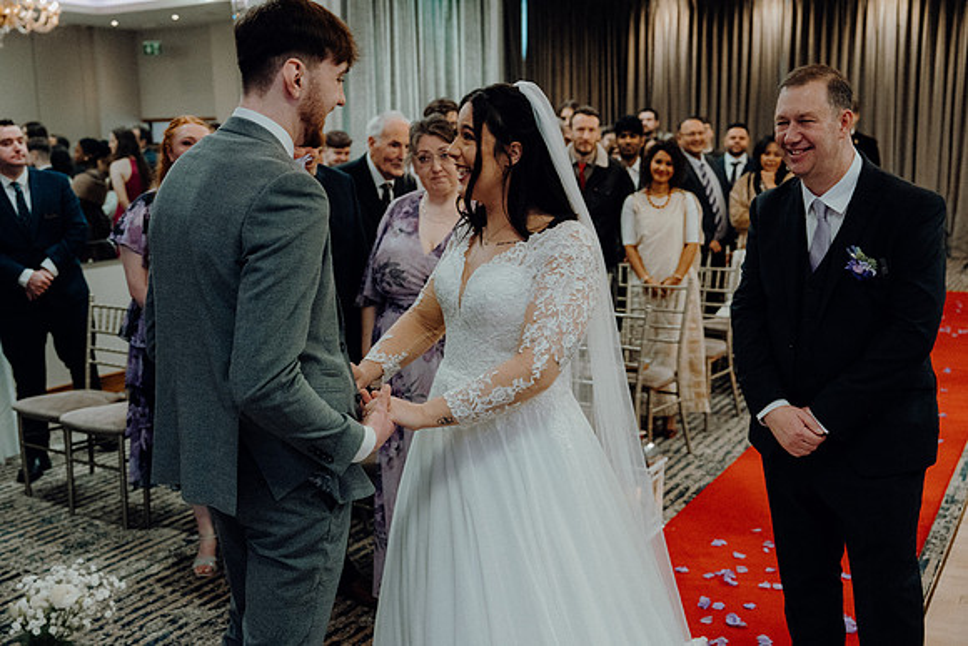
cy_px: 323
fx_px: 1076
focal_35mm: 40
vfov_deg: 33.4
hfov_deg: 48.4
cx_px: 484
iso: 5000
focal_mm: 40
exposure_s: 1/200
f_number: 3.5
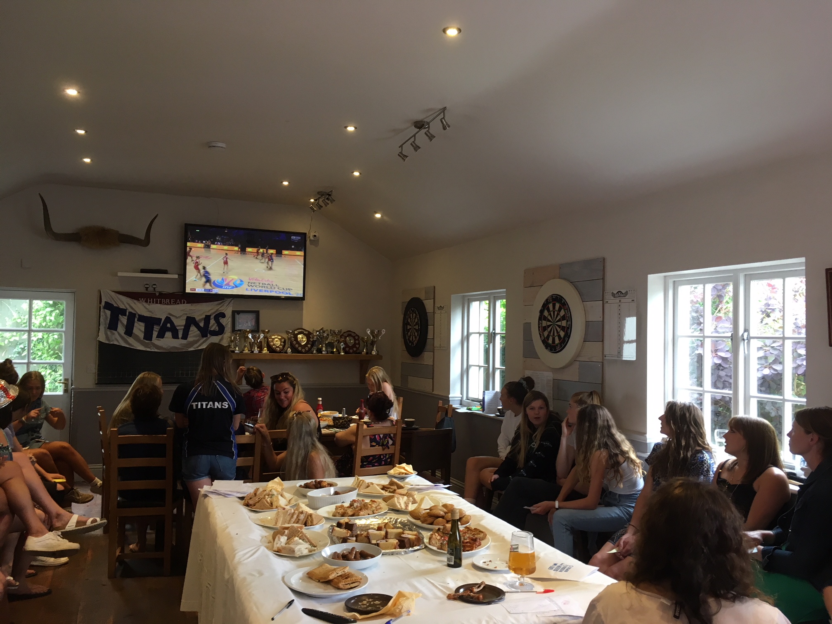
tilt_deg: +2.2
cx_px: 416
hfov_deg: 61.7
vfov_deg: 48.2
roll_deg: -0.7
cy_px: 312
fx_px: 697
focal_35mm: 29
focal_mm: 4.15
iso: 80
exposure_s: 1/33
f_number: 2.2
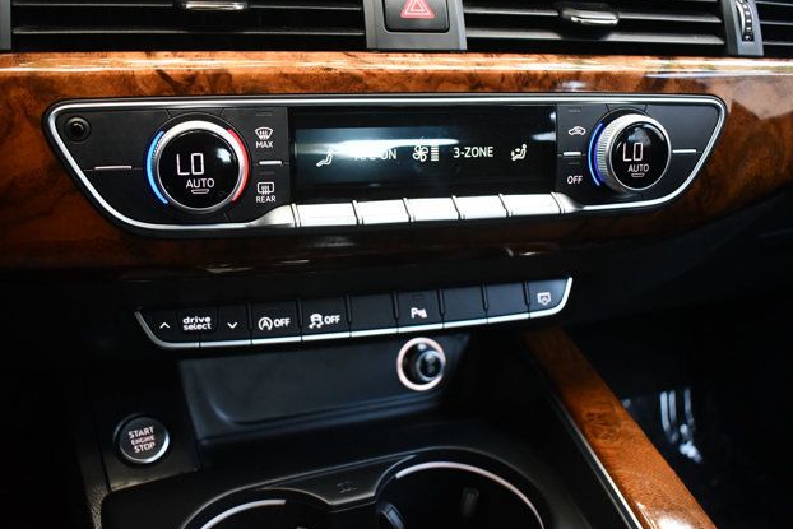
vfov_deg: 37.9
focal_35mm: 35
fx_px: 771
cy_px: 266
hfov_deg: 54.4
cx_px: 388
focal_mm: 23
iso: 3200
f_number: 3.8
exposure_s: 1/80
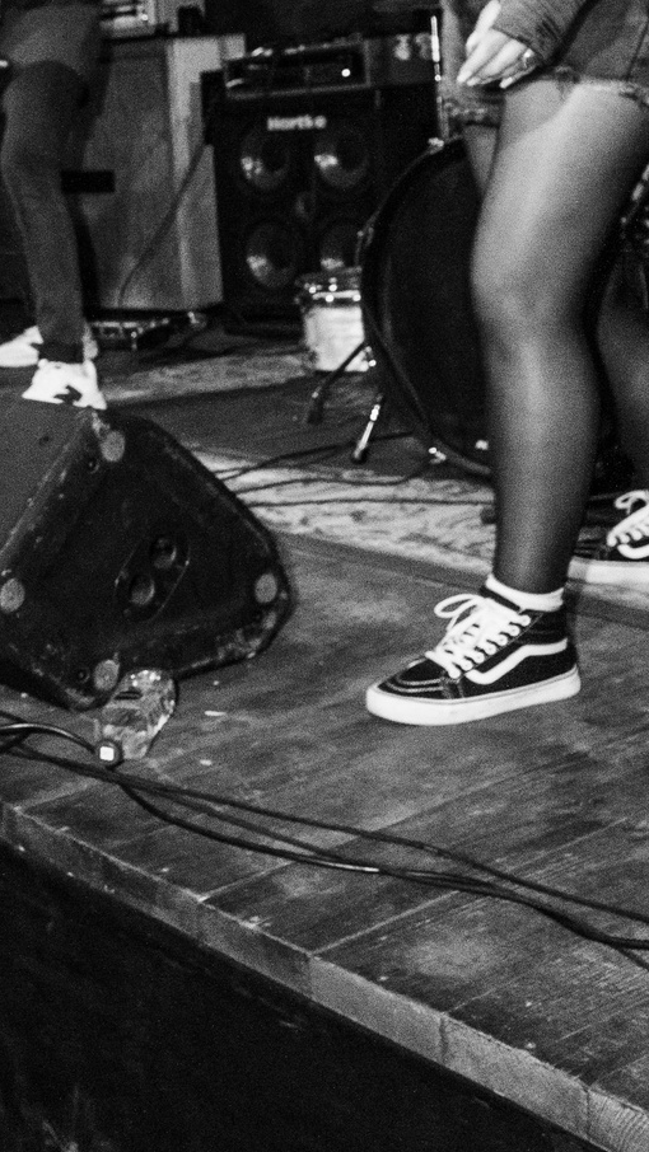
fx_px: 1651
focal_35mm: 54
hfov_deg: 19.0
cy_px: 324
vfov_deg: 37.8
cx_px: -379
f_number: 5
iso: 500
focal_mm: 17
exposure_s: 1/15
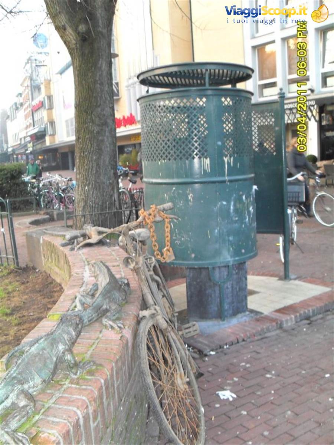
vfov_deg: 52.6
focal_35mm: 35
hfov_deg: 40.7
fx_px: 450
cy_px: 222
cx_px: 167
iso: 200
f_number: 2.8
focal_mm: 6.2
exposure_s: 1/45
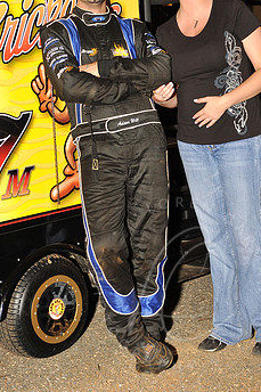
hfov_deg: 11.6
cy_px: 100
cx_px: 180
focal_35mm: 118
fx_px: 1284
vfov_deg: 17.3
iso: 500
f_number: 5.6
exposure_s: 1/250
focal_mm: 70
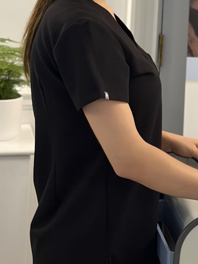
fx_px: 953
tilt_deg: -5.6
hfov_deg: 11.7
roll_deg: -3.1
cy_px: 9
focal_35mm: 125
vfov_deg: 15.5
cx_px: 228
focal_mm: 5.96
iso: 200
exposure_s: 1/33
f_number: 1.6
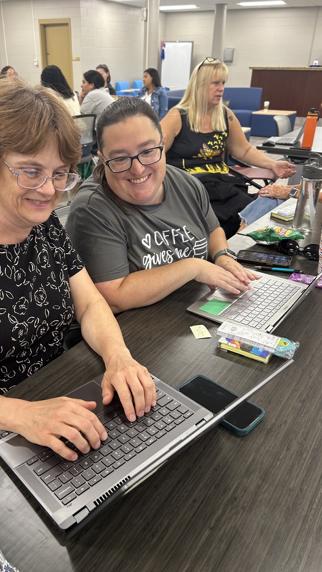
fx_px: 440
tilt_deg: -24.7
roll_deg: -2.0
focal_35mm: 29
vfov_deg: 66.1
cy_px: 289
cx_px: 130
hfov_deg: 40.0
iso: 125
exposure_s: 1/100
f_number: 1.5
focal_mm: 5.7
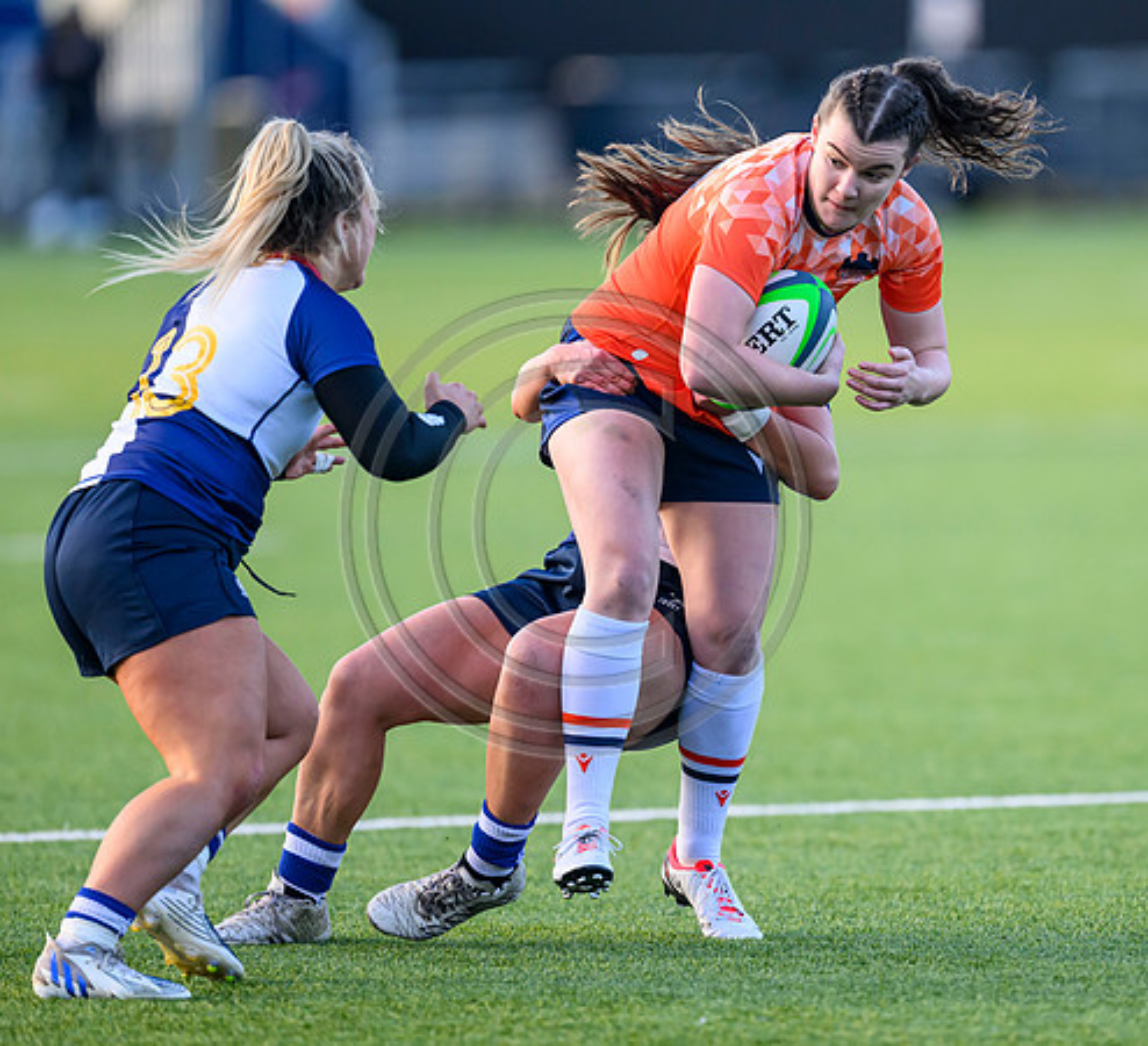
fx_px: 19954
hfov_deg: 3.3
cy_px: 499
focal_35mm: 556
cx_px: 898
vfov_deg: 3.0
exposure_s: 1/2000
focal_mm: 400
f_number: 3.2
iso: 1600
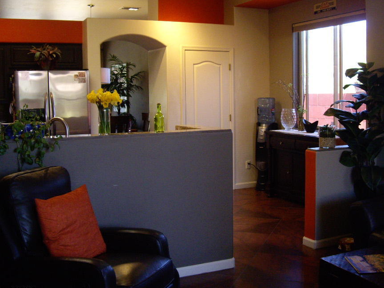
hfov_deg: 42.0
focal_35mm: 45
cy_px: 133
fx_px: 499
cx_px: 221
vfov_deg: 32.2
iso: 400
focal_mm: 7.9
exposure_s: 1/50
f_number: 2.8
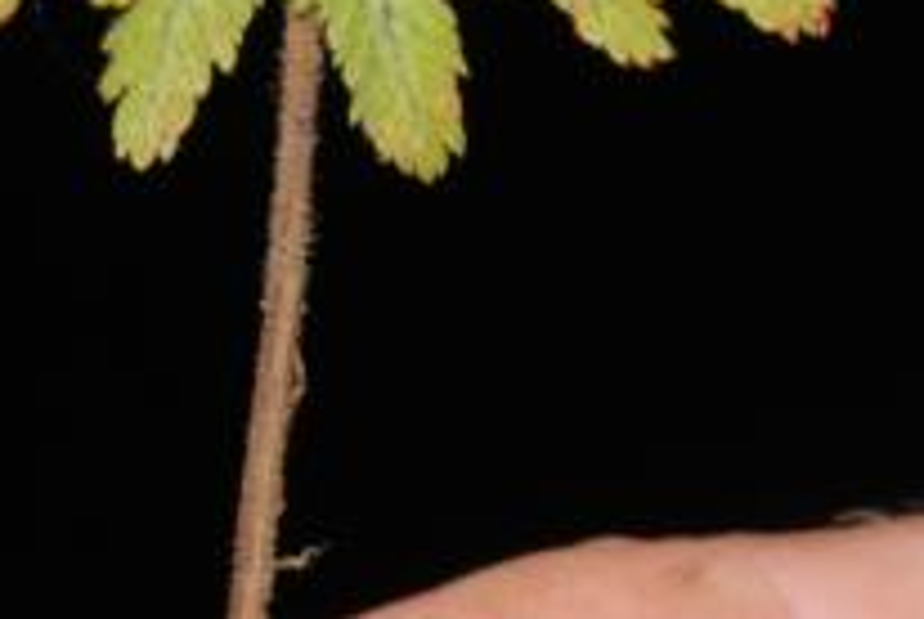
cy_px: -126
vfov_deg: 4.5
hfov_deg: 6.7
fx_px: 7865
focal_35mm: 306
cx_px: 269
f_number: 22
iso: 200
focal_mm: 70
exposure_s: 1/60
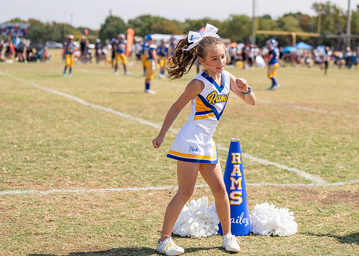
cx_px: 205
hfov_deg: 24.0
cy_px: 111
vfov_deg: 17.2
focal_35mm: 83
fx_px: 845
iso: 100
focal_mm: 70
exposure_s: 1/1600
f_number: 3.2
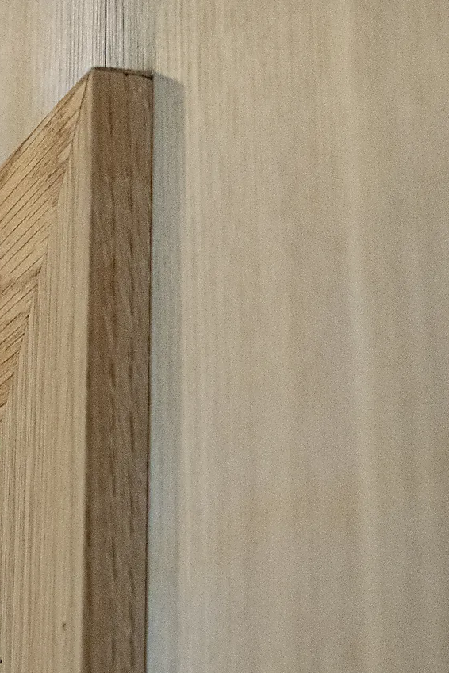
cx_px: 66
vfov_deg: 19.4
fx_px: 1967
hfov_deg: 12.9
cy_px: 379
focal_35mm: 105
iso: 3200
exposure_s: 1/60
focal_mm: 31
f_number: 4.2
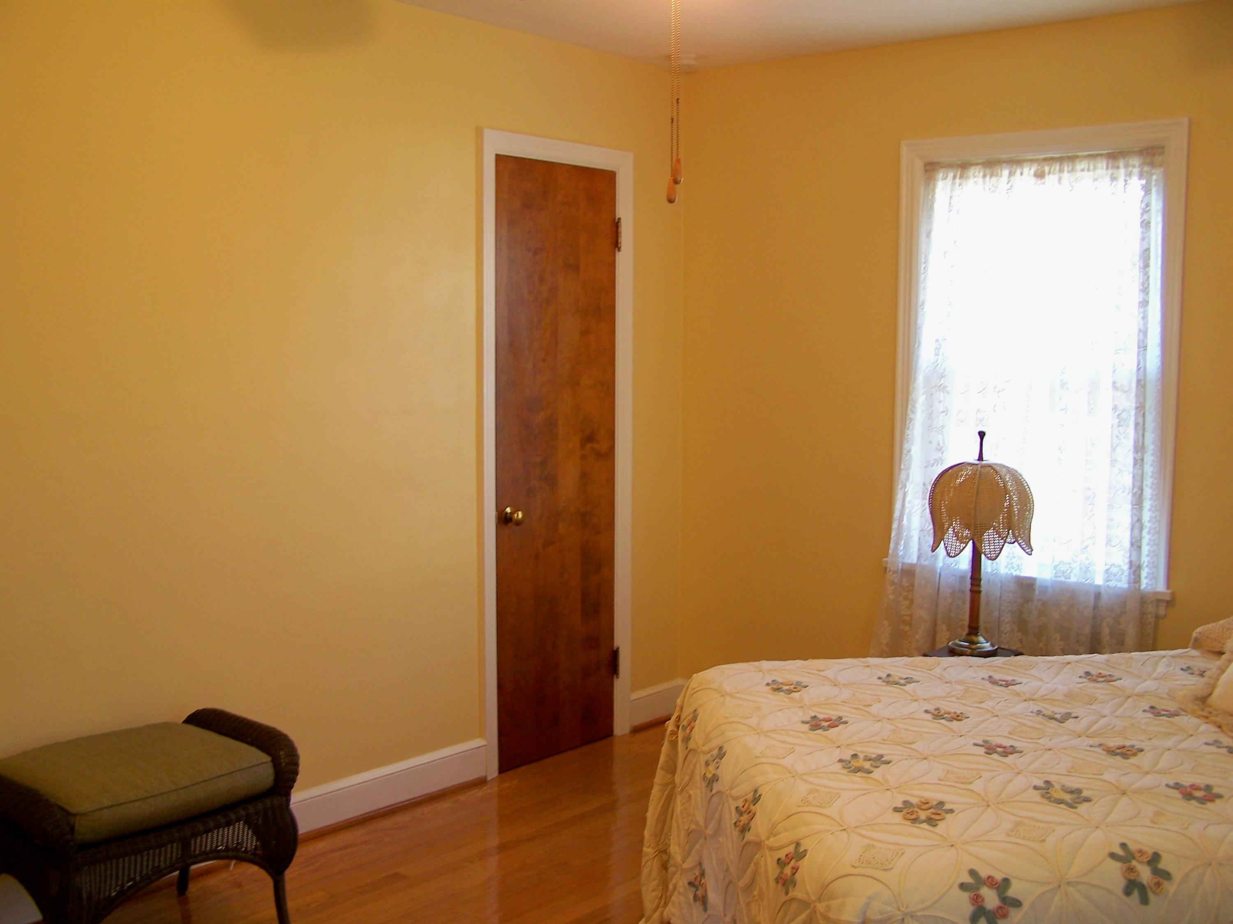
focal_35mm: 38
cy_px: 462
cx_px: 616
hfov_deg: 49.0
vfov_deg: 37.7
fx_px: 1354
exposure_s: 1/8
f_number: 2.8
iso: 64
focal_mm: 6.3
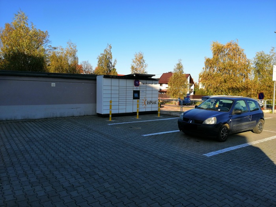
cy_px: 104
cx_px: 138
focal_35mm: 27
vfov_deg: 51.4
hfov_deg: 65.3
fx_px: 215
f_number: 1.8
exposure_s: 1/872
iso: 50
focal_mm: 3.95
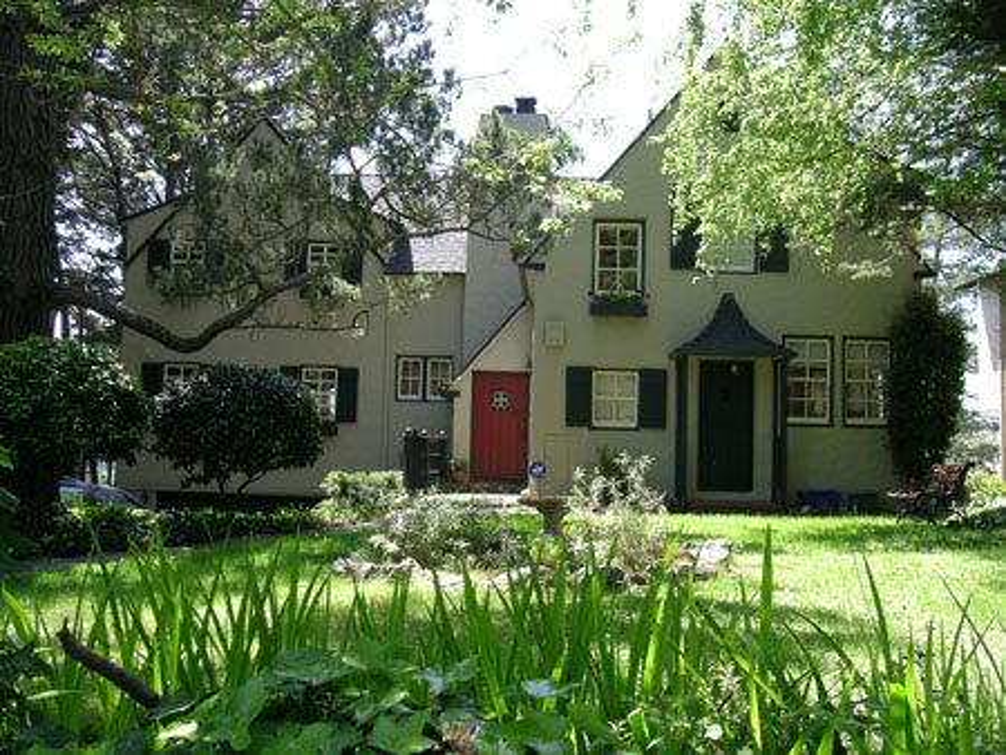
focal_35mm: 35
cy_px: 378
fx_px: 1018
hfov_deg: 52.6
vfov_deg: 40.7
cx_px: 503
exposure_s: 1/88
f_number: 4.2
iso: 50
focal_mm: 7.2
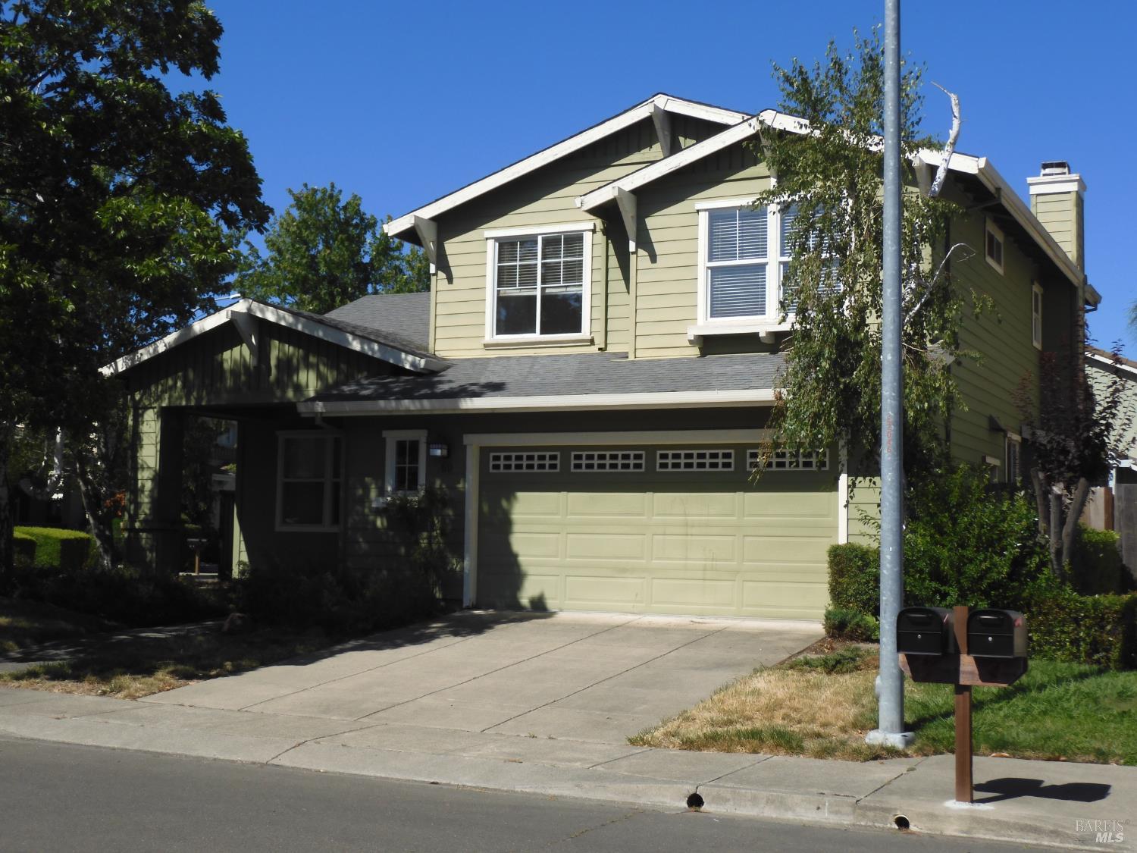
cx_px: 568
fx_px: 1478
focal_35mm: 45
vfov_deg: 32.2
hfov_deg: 42.1
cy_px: 426
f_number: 4
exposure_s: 1/1250
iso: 100
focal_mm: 8
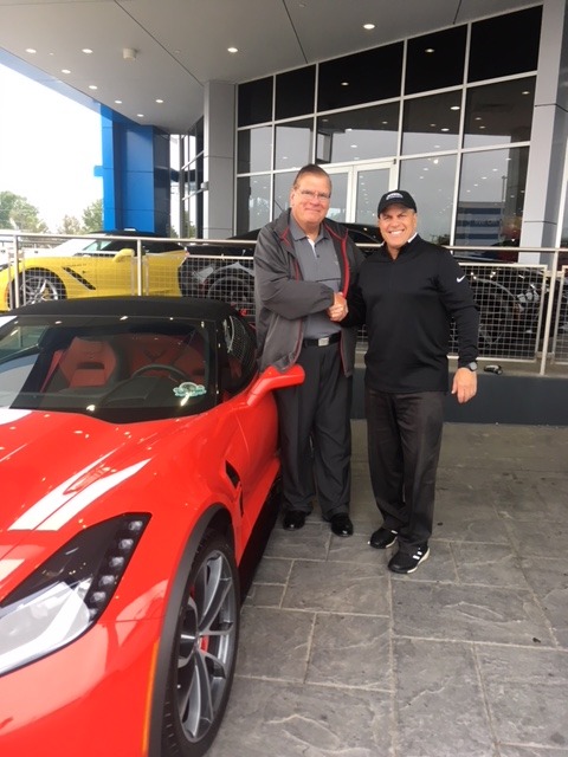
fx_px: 634
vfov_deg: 61.7
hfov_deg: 48.2
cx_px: 284
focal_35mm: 29
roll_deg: -1.0
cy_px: 378
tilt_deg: -10.5
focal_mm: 4.15
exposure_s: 1/40
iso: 25
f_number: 2.2
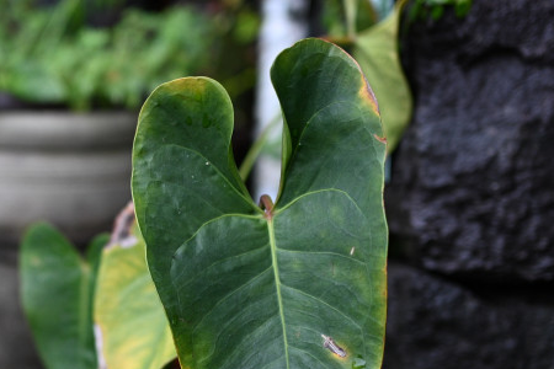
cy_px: 278
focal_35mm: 118
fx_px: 1816
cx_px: 78
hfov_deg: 17.1
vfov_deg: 11.6
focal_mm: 50
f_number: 1.8
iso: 800
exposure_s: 1/800
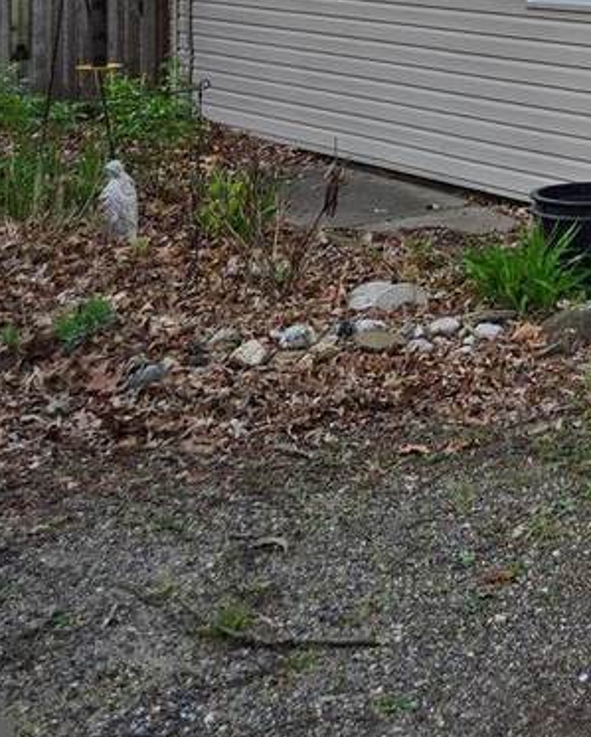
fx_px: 1681
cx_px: 971
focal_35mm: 77
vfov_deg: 22.8
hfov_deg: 17.3
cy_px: -132
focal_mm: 5.4
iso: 25
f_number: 1.8
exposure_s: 1/392
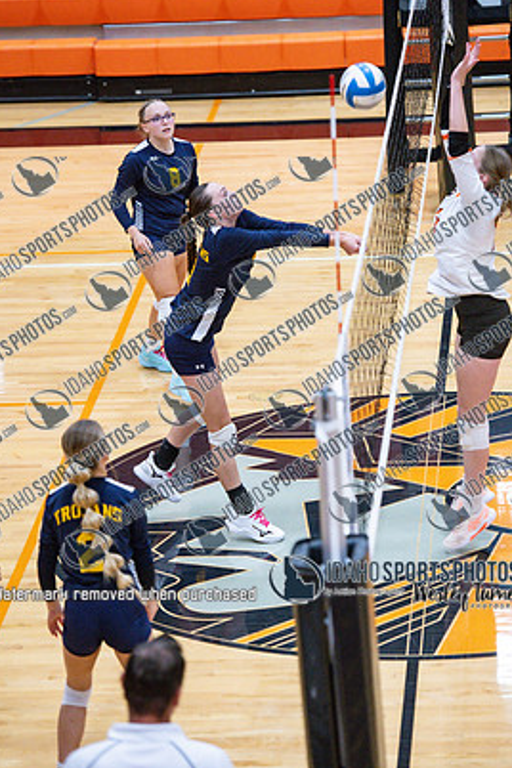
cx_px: 264
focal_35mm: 151
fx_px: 3221
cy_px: 386
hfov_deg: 9.1
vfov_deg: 13.6
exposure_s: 1/800
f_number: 3.2
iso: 5000
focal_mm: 135
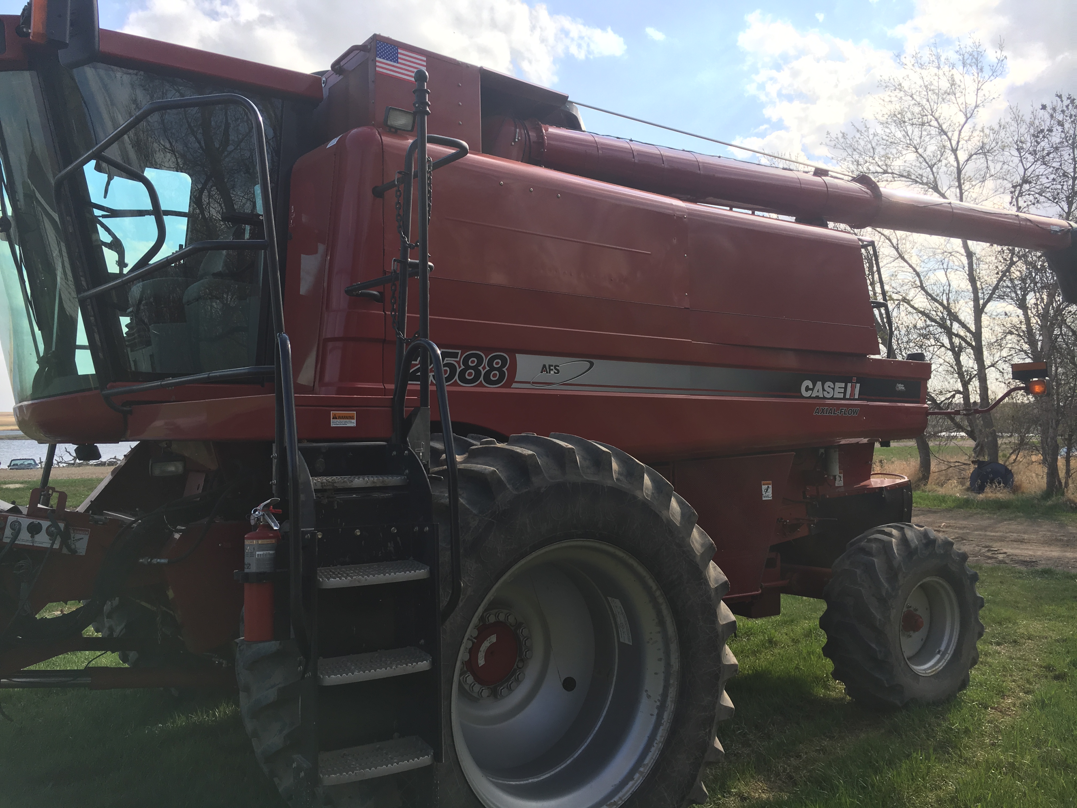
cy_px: 404
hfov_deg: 61.7
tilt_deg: +3.1
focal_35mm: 29
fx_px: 902
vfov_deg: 48.2
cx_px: 538
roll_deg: +1.6
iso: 25
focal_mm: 4.15
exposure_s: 1/718
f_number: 2.2
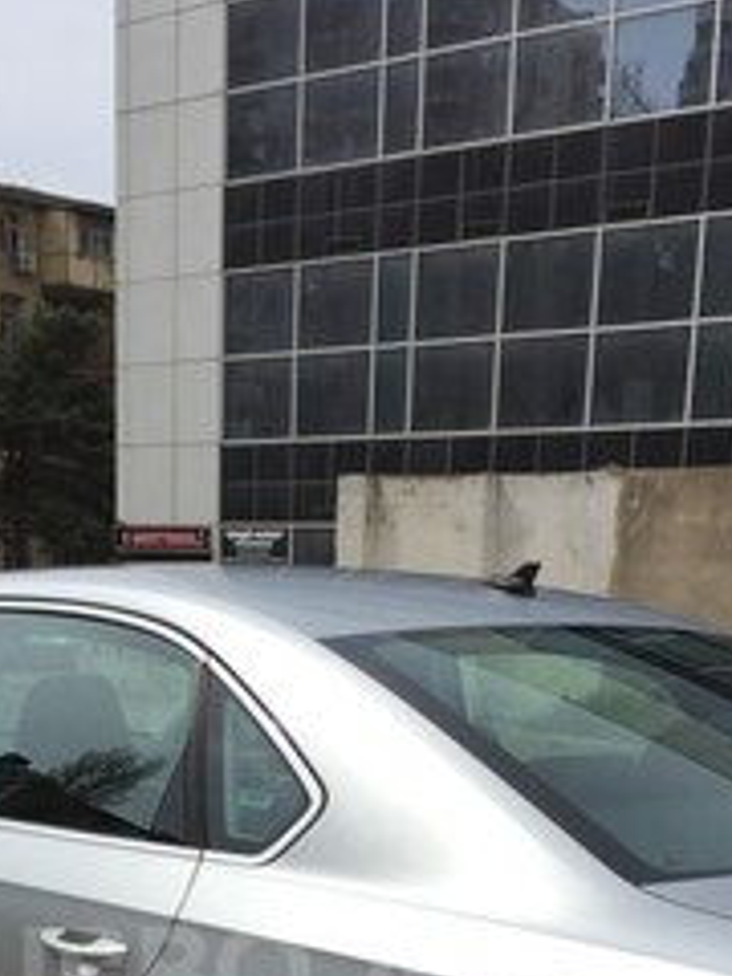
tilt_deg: -13.8
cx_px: 203
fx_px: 1692
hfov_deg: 24.2
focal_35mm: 60
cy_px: 972
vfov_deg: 30.0
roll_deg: -0.9
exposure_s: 1/3597
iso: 32
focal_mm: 4.15
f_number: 2.2
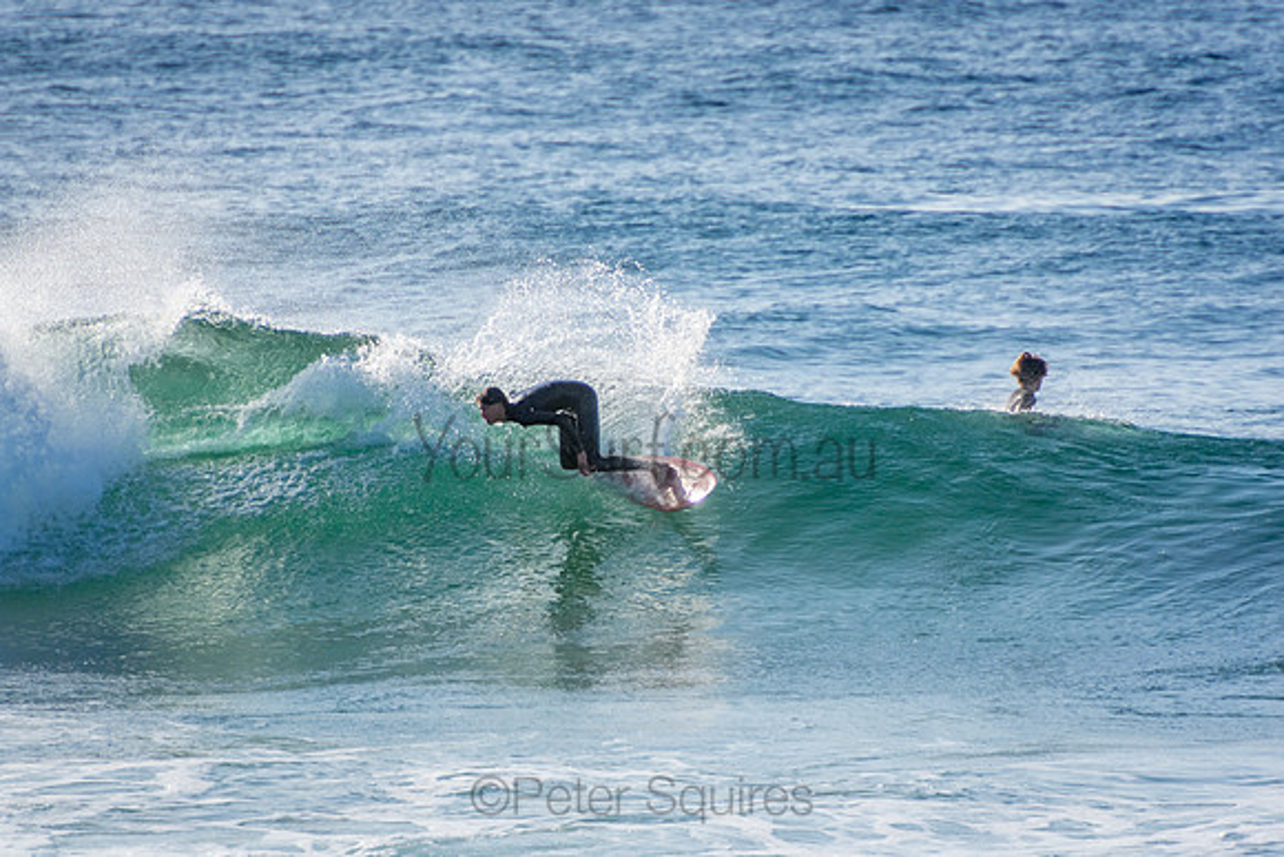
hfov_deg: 3.4
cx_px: 642
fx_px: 21404
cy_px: 428
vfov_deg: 2.3
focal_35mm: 600
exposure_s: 1/2000
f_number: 5.6
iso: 220
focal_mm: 400
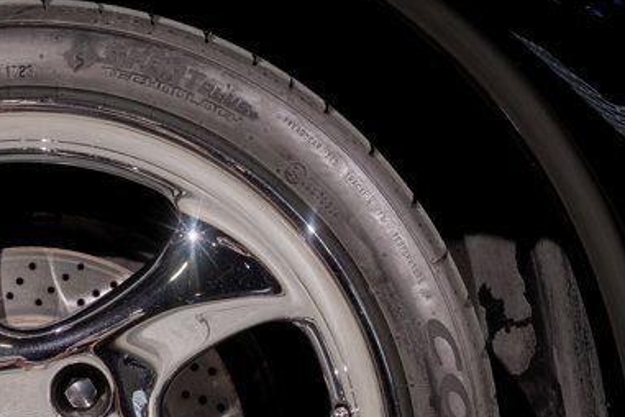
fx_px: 2986
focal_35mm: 172
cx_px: 36
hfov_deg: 11.8
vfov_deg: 7.9
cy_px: 444
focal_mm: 64
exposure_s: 1/80
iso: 160
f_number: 4.5
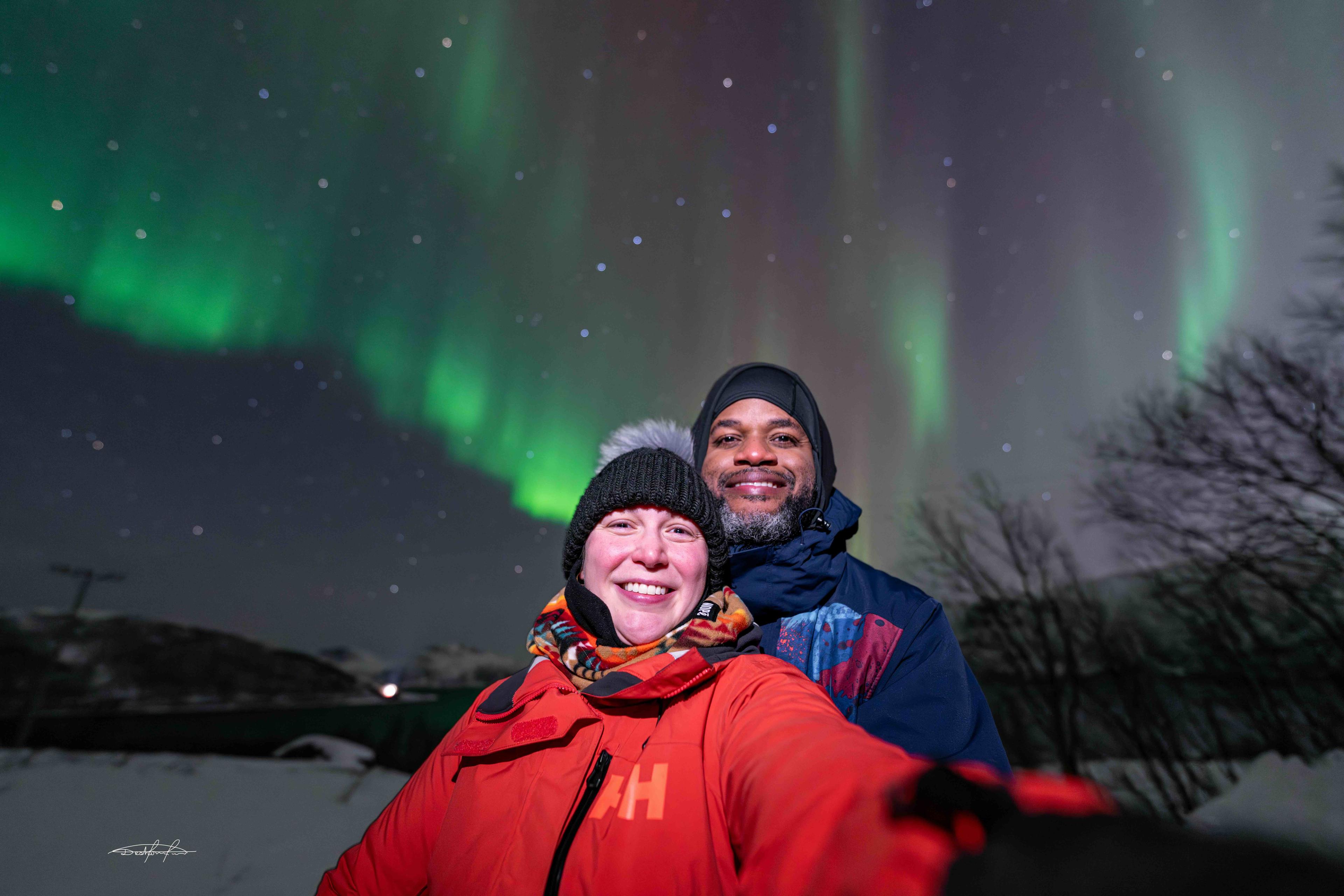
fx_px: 523
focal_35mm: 14
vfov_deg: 81.2
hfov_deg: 104.3
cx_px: 672
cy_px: 448
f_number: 1.8
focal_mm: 14
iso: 1600
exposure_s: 3.2
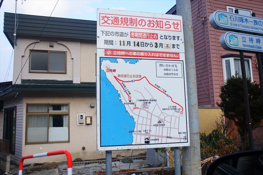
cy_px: 88
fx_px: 219
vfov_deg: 43.5
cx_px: 132
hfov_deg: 62.0
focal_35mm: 30
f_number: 5
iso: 200
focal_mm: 20
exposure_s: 1/250
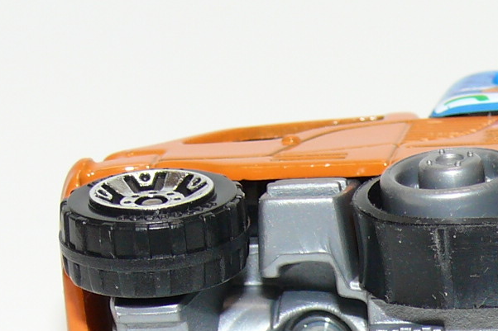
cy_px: 282
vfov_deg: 5.6
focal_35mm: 246
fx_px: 3402
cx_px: 491
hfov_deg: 8.3
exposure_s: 1/30
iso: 100
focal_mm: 12.5
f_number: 4
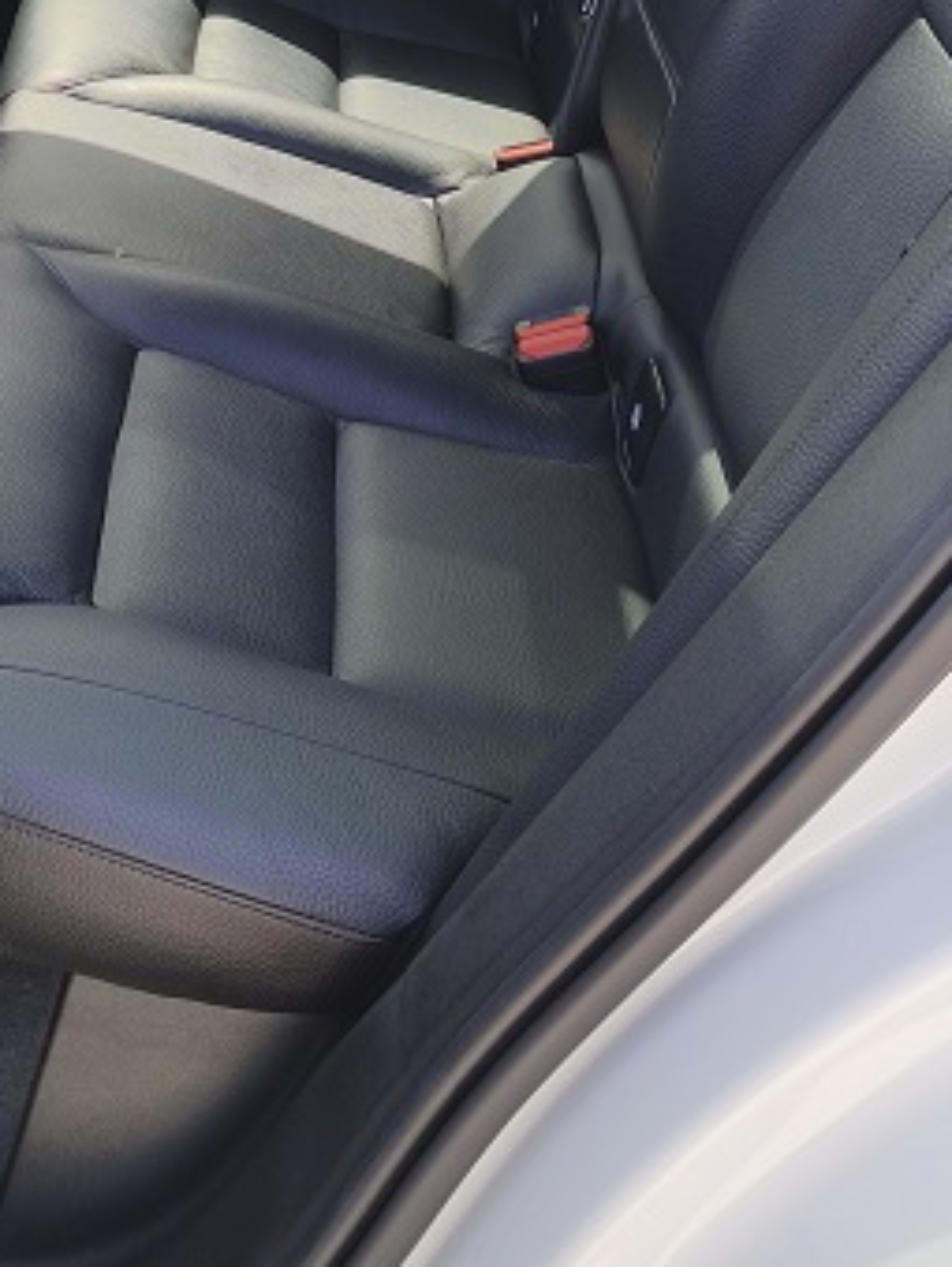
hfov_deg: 23.6
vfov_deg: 29.5
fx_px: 2233
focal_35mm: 61
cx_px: 162
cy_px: 0
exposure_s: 1/436
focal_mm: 5.35
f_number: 1.7
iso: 50
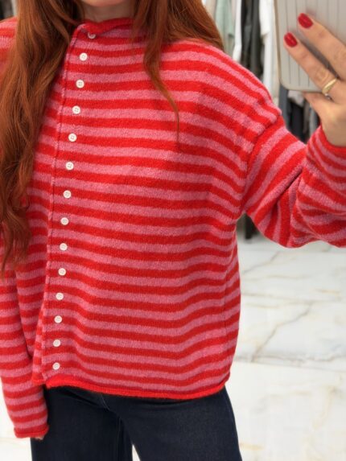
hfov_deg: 30.3
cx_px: 173
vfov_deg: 39.6
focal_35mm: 48
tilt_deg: -22.9
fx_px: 639
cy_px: 230
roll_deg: +6.0
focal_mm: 6.76
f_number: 1.78
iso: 80
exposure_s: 1/50
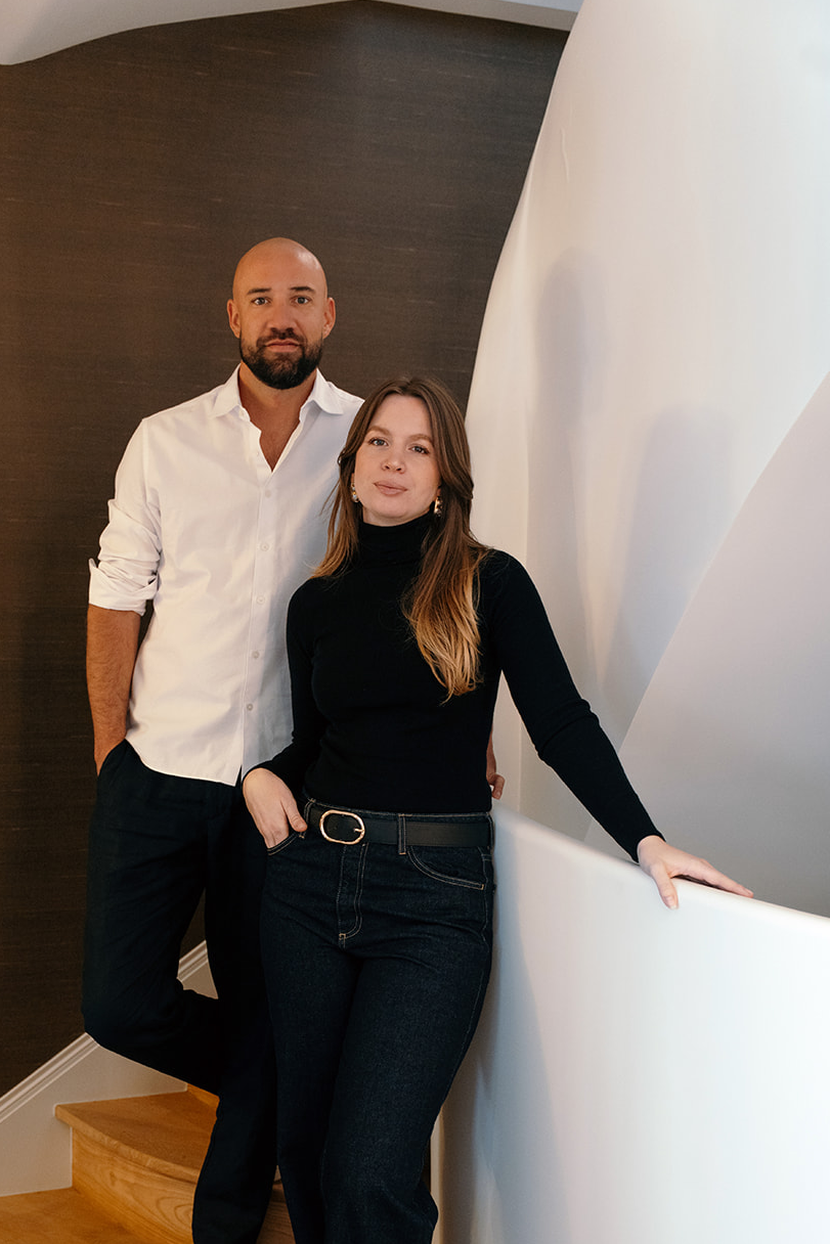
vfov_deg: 38.6
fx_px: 1760
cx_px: 336
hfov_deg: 26.5
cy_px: 805
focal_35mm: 51
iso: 1250
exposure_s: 1/200
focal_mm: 38.7
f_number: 3.2
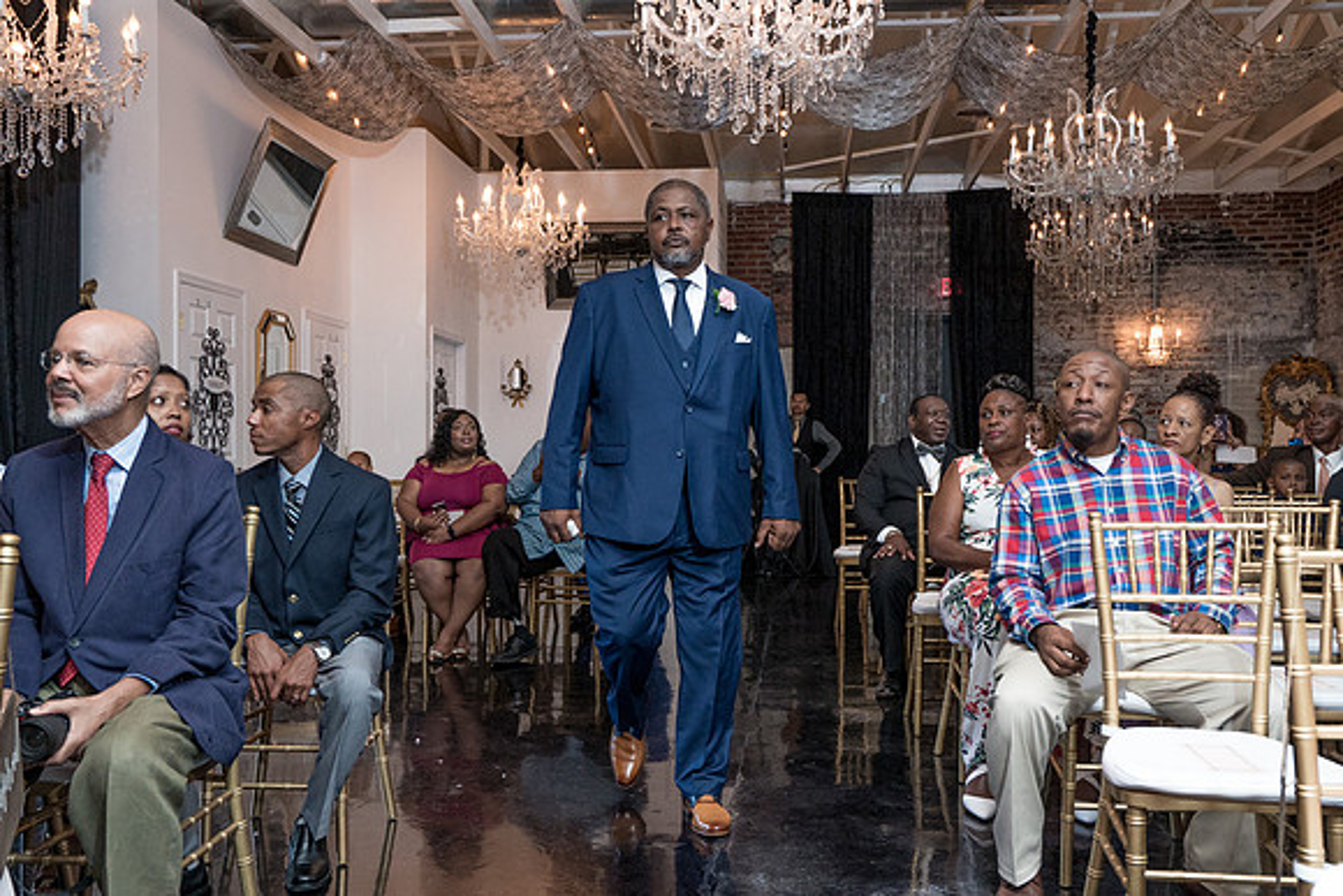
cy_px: 467
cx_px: 697
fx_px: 1218
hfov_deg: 57.7
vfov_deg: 40.4
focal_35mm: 33
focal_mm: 24
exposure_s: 1/200
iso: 2000
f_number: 4
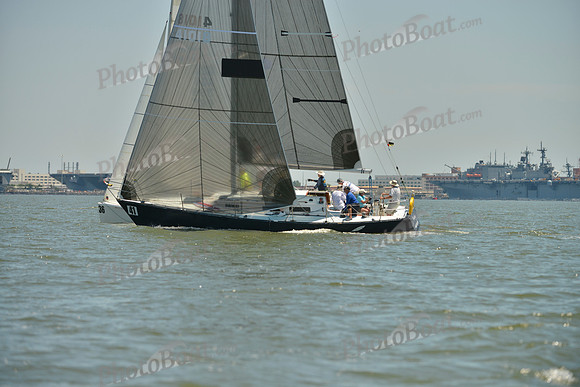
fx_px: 3223
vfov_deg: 6.9
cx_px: 290
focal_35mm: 200
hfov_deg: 10.3
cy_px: 194
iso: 200
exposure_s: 1/1600
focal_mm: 200
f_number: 5
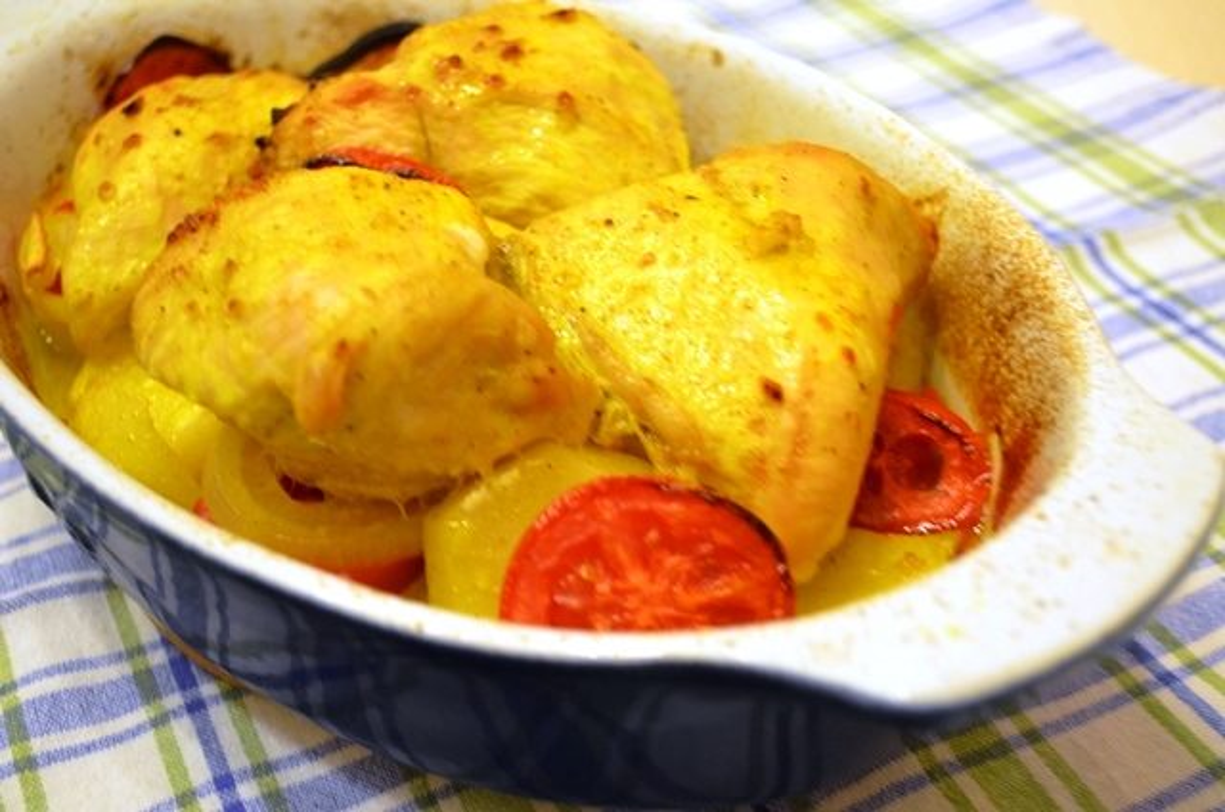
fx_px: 1630
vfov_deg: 28.0
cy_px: 406
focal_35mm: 48
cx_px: 612
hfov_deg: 41.2
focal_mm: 32
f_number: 4.8
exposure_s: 1/5
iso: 1600
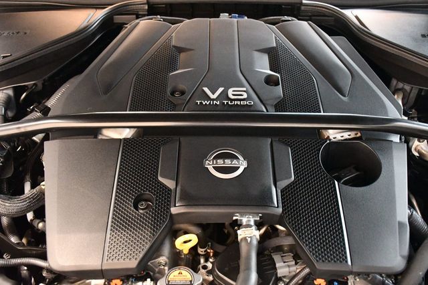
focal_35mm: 39
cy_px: 142
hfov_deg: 49.6
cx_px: 214
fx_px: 463
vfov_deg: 34.2
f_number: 3.8
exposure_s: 1/40
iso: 12800
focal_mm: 26
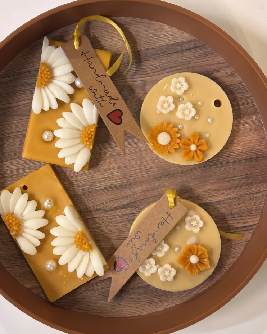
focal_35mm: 56
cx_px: 131
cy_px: 161
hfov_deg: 27.1
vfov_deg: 33.6
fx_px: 553
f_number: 1.6
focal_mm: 5.96
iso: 200
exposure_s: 1/33
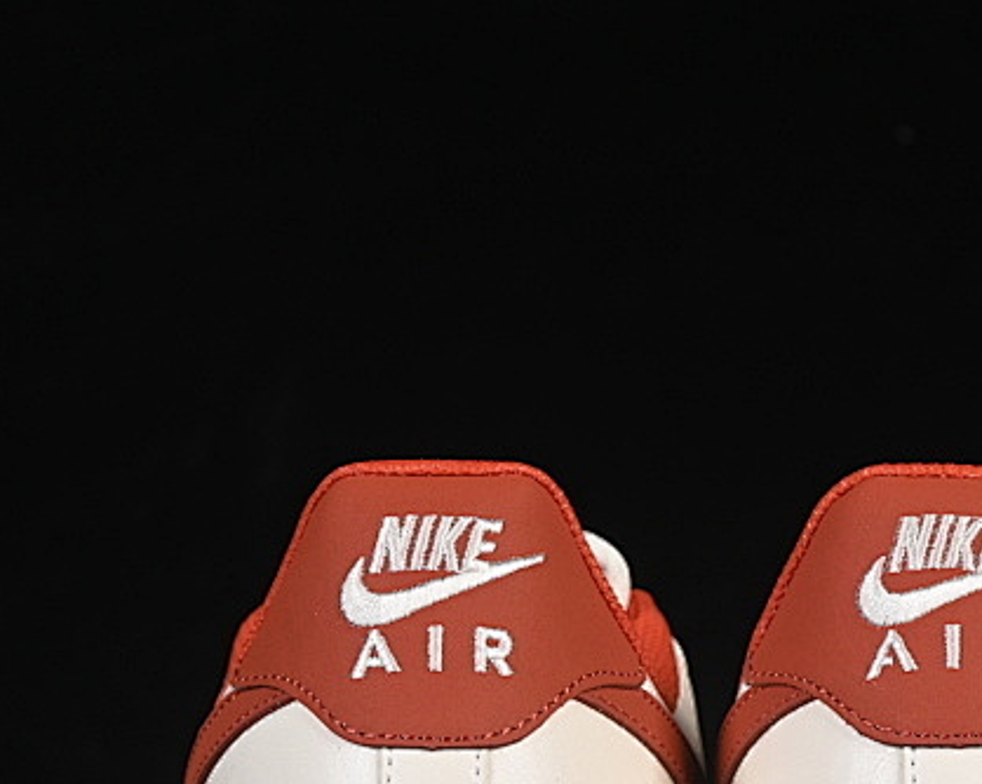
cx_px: 731
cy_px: 690
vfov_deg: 8.5
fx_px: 5287
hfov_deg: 10.6
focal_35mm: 182
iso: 160
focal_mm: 50
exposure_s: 1/80
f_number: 8
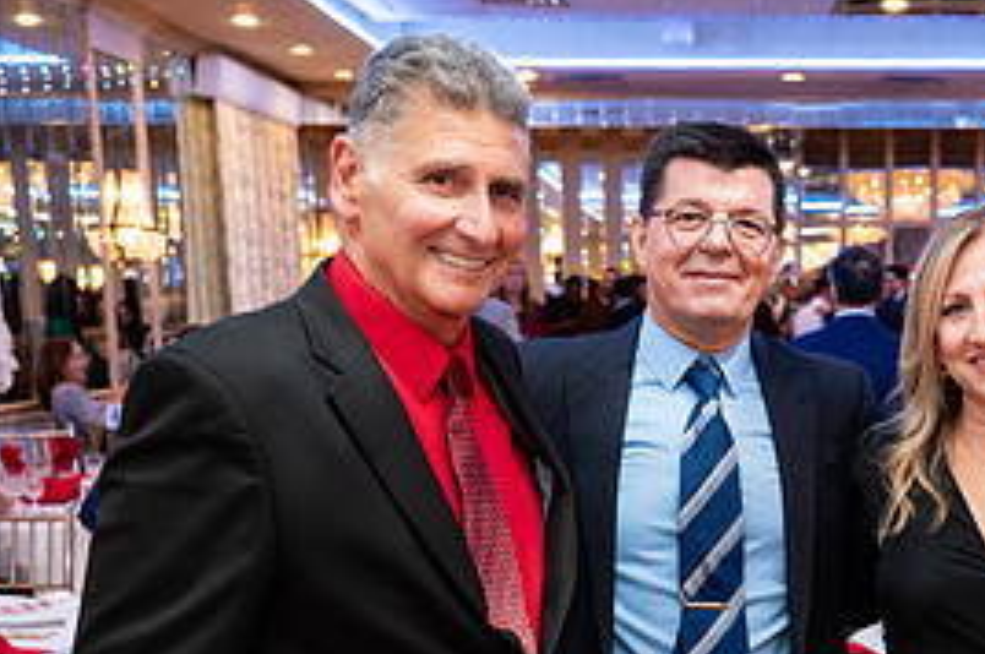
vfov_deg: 22.8
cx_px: 812
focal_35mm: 58
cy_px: 584
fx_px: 1585
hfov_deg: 33.4
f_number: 3.2
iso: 1250
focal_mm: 26.5
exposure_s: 1/200
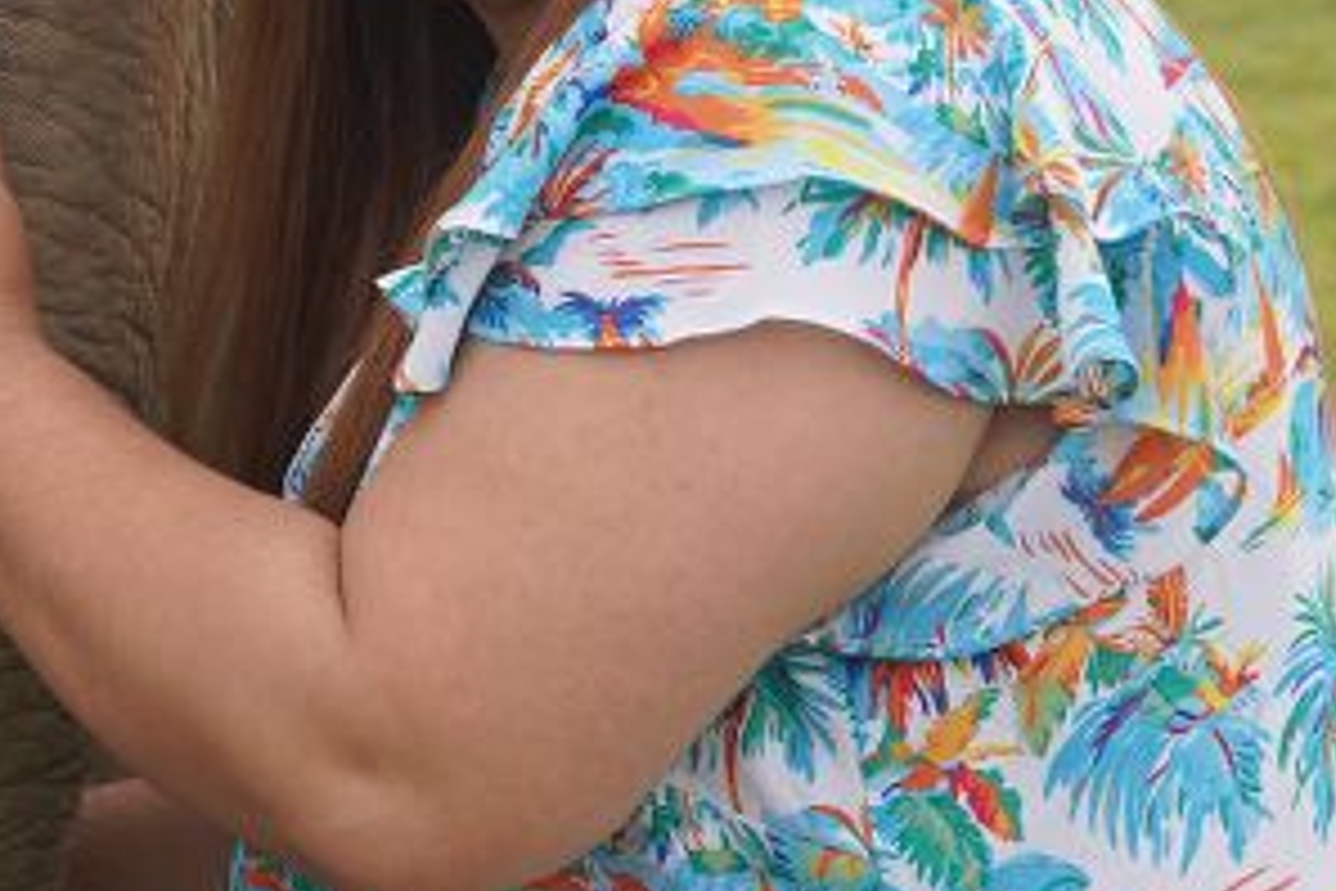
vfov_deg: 7.5
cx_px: -918
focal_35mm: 178
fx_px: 6605
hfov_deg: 10.9
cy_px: -673
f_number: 4.5
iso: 100
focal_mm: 33
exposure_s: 1/320
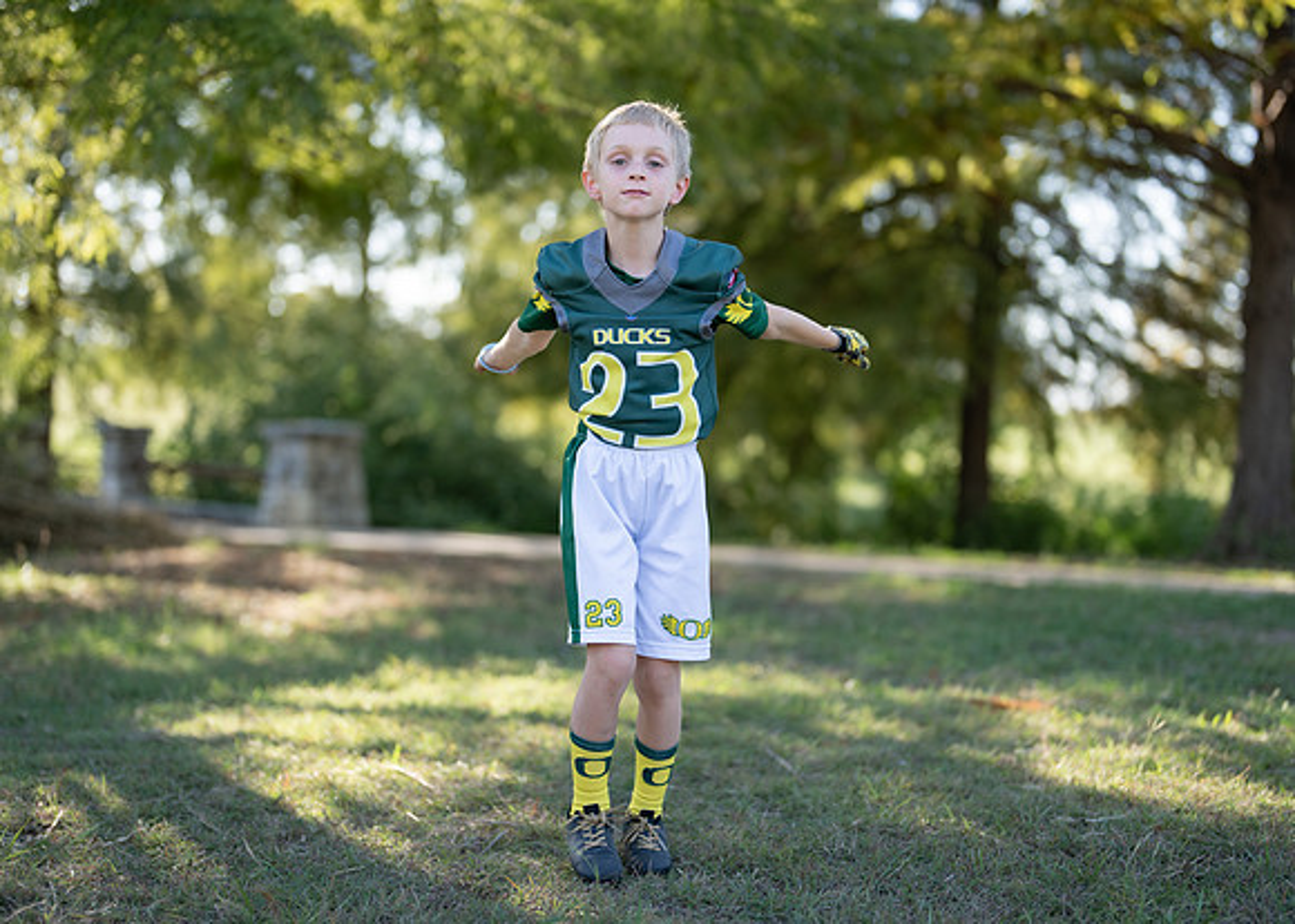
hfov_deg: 33.2
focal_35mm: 59
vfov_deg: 24.0
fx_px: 2173
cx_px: 638
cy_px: 477
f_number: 1.2
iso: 100
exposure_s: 1/1250
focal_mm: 50
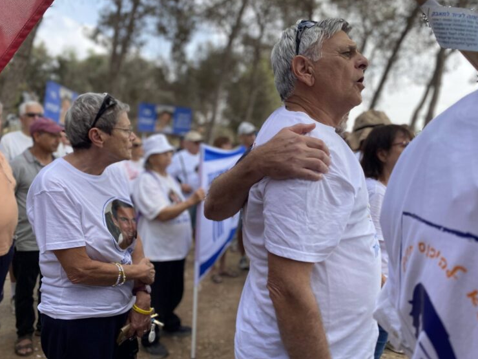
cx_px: 243
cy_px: 173
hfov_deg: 65.3
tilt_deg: -5.8
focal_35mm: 27
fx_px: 373
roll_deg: -1.6
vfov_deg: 51.3
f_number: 1.8
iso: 32
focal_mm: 4.25
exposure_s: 1/690
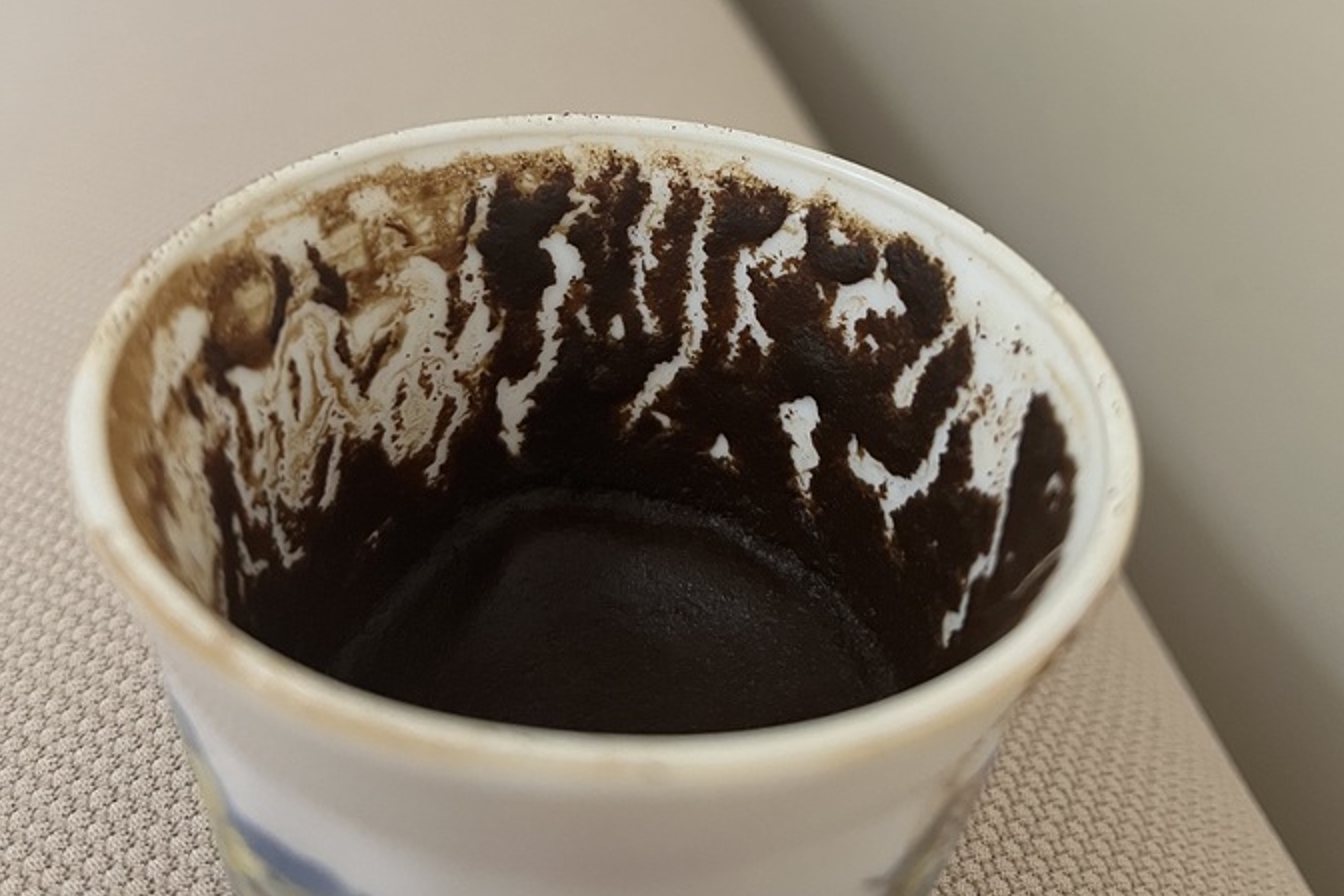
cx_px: 678
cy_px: 154
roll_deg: -5.9
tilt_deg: -27.4
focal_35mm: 37
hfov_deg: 51.9
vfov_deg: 34.6
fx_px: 1381
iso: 320
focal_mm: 5.1
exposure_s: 1/50
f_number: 1.6
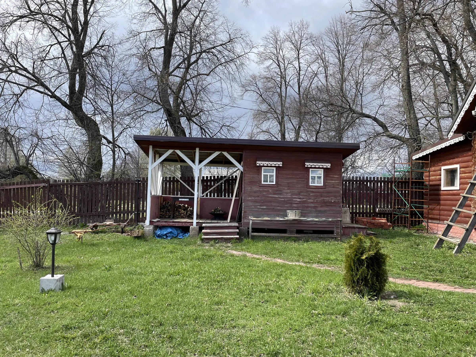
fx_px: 358
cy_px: 178
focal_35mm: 26
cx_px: 238
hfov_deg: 67.3
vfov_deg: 53.1
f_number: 1.6
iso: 32
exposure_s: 1/1319
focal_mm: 4.2
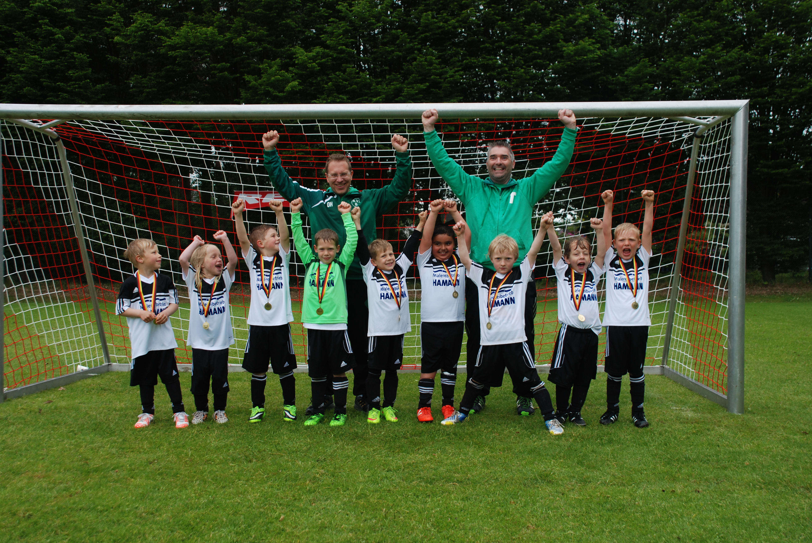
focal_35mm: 39
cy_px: 272
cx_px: 406
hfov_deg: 49.5
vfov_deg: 34.3
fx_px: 881
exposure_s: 1/125
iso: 125
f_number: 5.6
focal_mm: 26
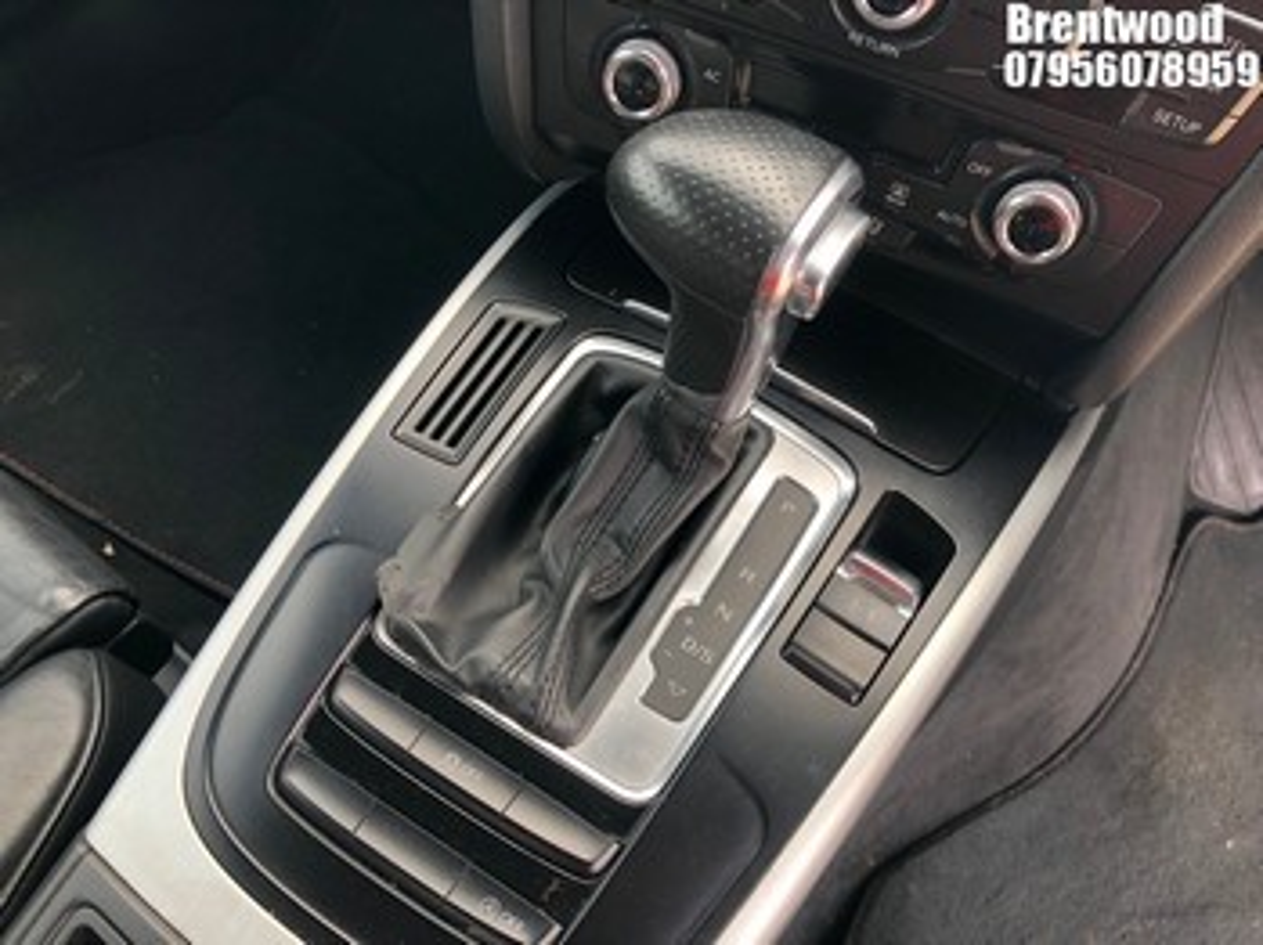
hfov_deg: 63.5
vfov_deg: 49.7
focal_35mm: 28
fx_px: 1021
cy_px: 472
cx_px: 632
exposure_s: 1/120
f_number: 1.8
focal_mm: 4
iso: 64
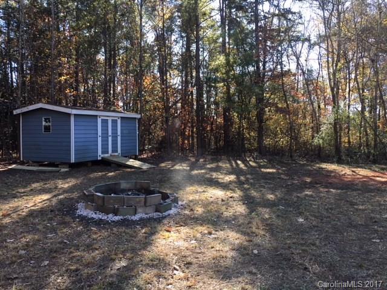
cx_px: 194
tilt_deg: +0.1
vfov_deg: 48.2
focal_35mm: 29
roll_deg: -0.9
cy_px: 145
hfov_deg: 61.7
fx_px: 324
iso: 25
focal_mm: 4.15
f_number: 2.2
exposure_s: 1/134
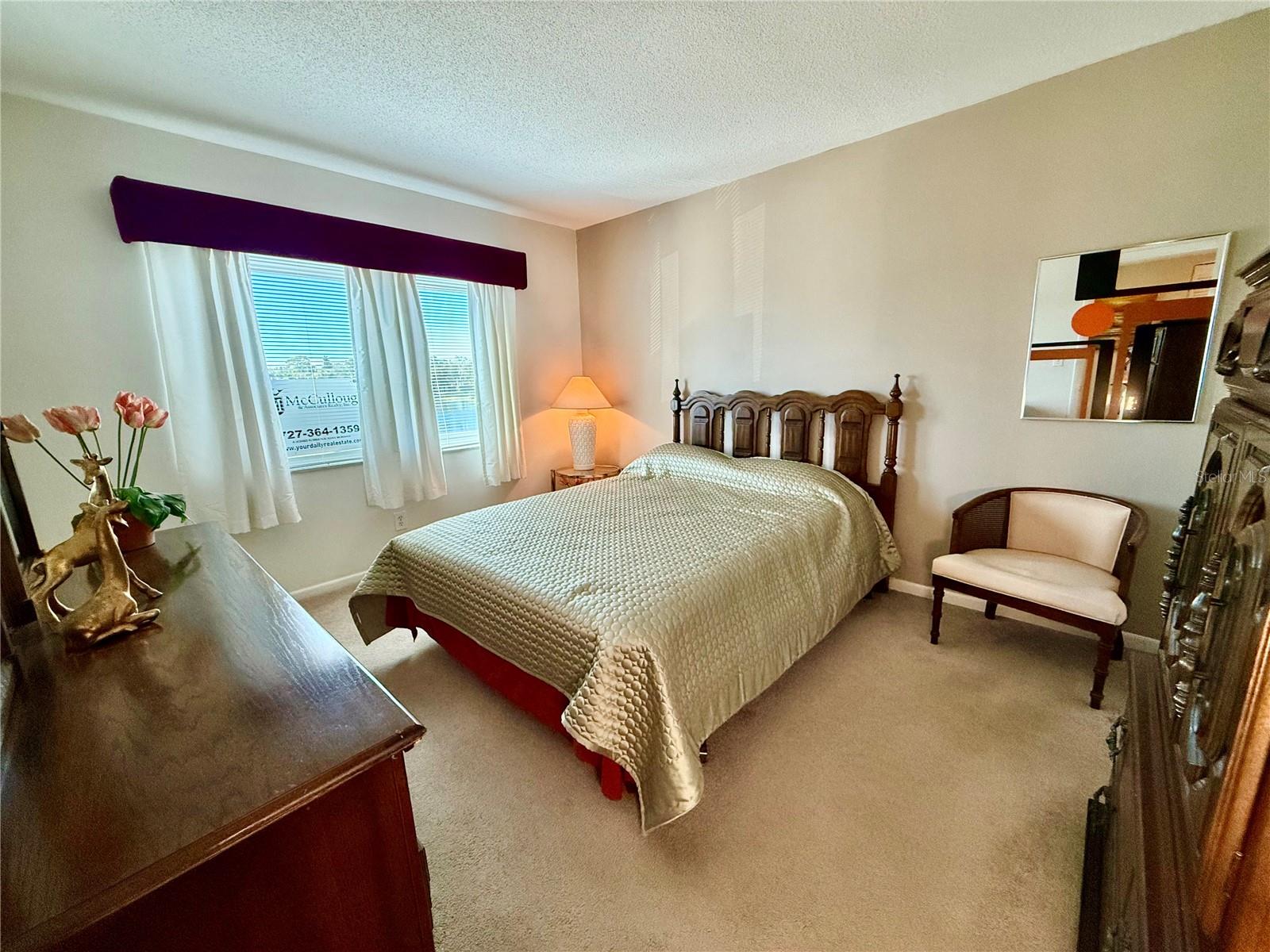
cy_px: 476
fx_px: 514
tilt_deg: -11.2
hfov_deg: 102.1
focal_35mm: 14
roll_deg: +1.8
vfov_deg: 85.7
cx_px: 635
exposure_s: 1/120
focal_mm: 2.22
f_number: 2.2
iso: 320
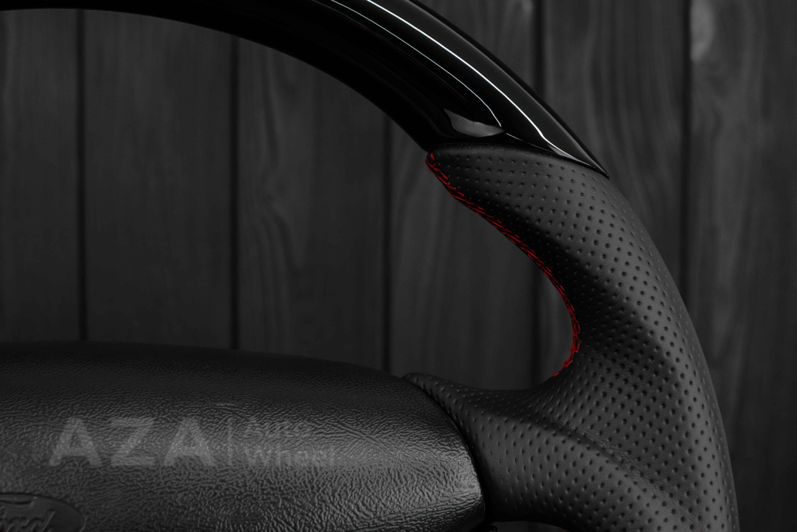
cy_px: 266
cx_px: 398
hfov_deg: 37.8
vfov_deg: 25.8
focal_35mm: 52
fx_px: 1162
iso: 500
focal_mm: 35
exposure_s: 1/125
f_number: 6.3
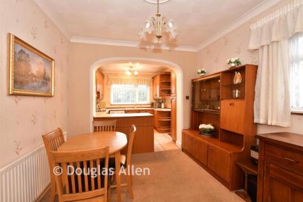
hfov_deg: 100.4
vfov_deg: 77.3
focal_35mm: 15
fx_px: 126
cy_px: 101
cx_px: 152
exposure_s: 1/2
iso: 200
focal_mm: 10
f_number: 8
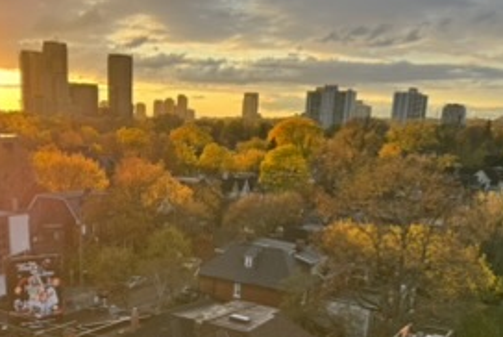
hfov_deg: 43.9
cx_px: 170
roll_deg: -1.3
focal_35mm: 44
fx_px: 615
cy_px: 313
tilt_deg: -17.0
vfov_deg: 29.2
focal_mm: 6.76
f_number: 1.78
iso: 80
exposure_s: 1/209
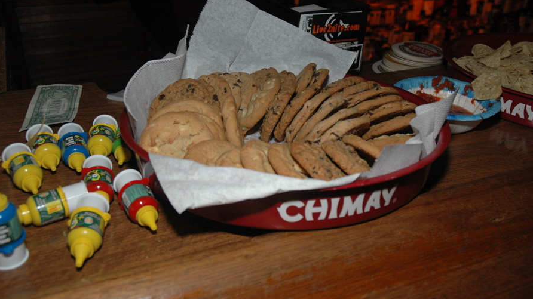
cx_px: 266
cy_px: 138
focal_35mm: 38
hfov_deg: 52.8
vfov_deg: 31.1
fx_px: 537
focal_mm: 24
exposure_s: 1/60
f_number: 5
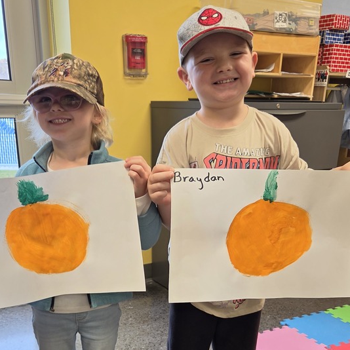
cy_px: 279
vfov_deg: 41.1
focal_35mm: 39
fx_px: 446
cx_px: 164
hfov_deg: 42.8
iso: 32
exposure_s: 1/75.1
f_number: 1.8
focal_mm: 5.4
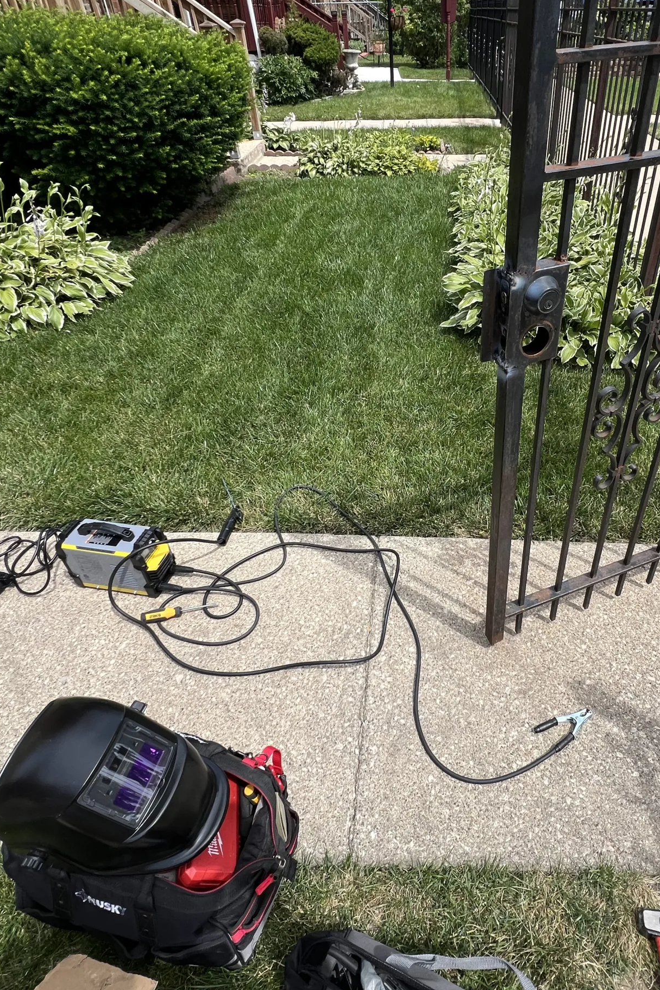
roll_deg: +2.8
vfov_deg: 86.8
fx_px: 522
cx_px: 419
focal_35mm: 19
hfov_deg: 63.5
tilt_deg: -39.8
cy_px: 469
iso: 32
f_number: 1.8
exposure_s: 1/1054
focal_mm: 1.57
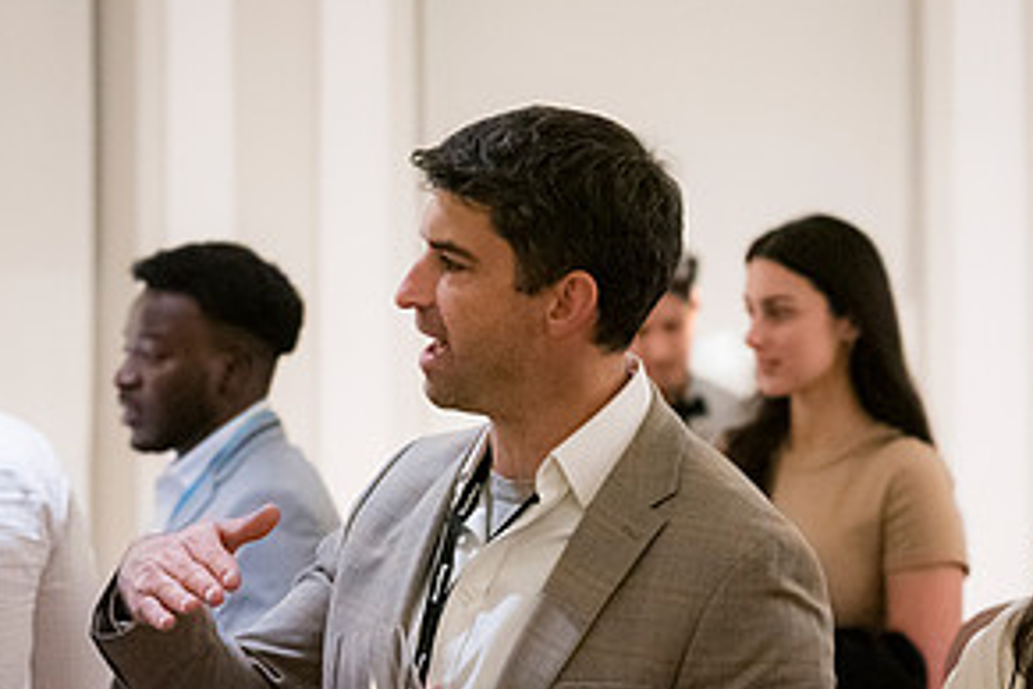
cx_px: 486
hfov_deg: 14.7
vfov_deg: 9.8
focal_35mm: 140
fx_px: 4017
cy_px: 439
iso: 6400
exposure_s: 1/125
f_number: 2.8
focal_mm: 70
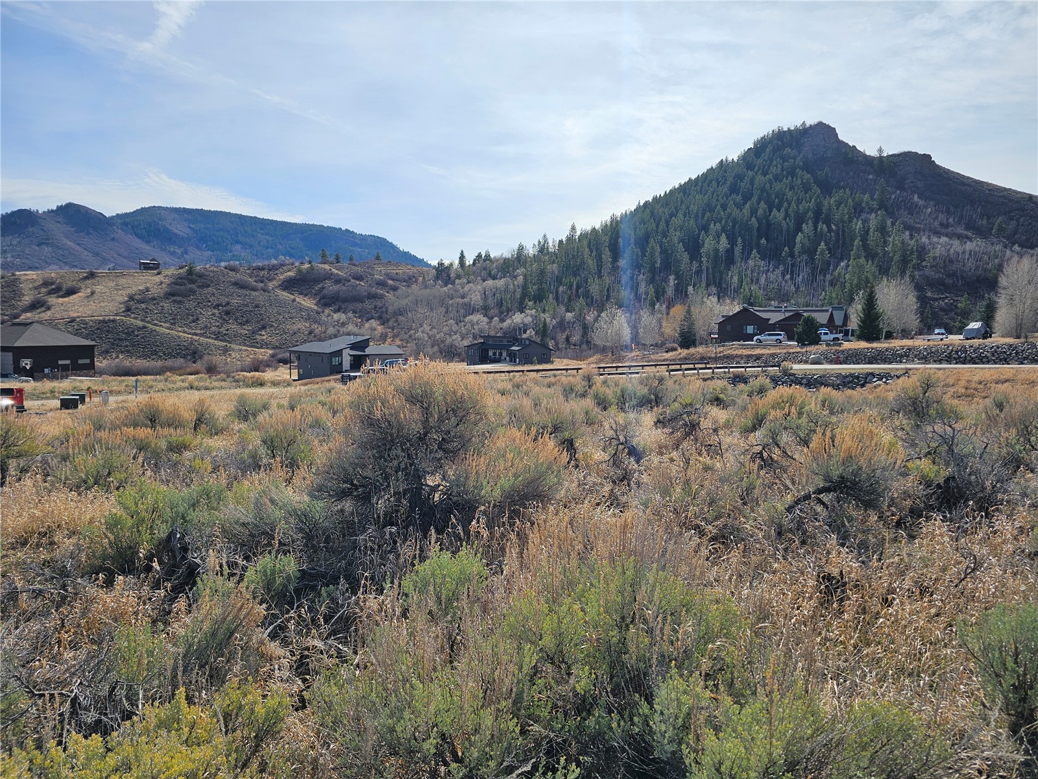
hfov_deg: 73.9
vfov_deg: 58.9
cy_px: 390
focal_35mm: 23
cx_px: 519
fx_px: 690
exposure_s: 1/1354
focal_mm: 6.3
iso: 10
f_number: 1.7
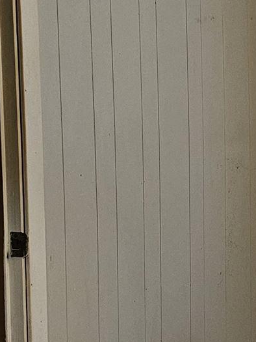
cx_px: 357
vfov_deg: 19.4
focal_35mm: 101
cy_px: 109
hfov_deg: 13.9
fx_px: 996
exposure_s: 1/60
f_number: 1.7
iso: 640
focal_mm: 6.3
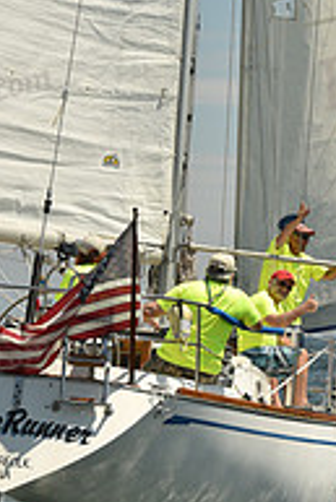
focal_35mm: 210
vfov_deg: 9.8
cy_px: 216
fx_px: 2935
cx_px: 186
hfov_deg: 6.6
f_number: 9
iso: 320
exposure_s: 1/1600
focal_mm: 70
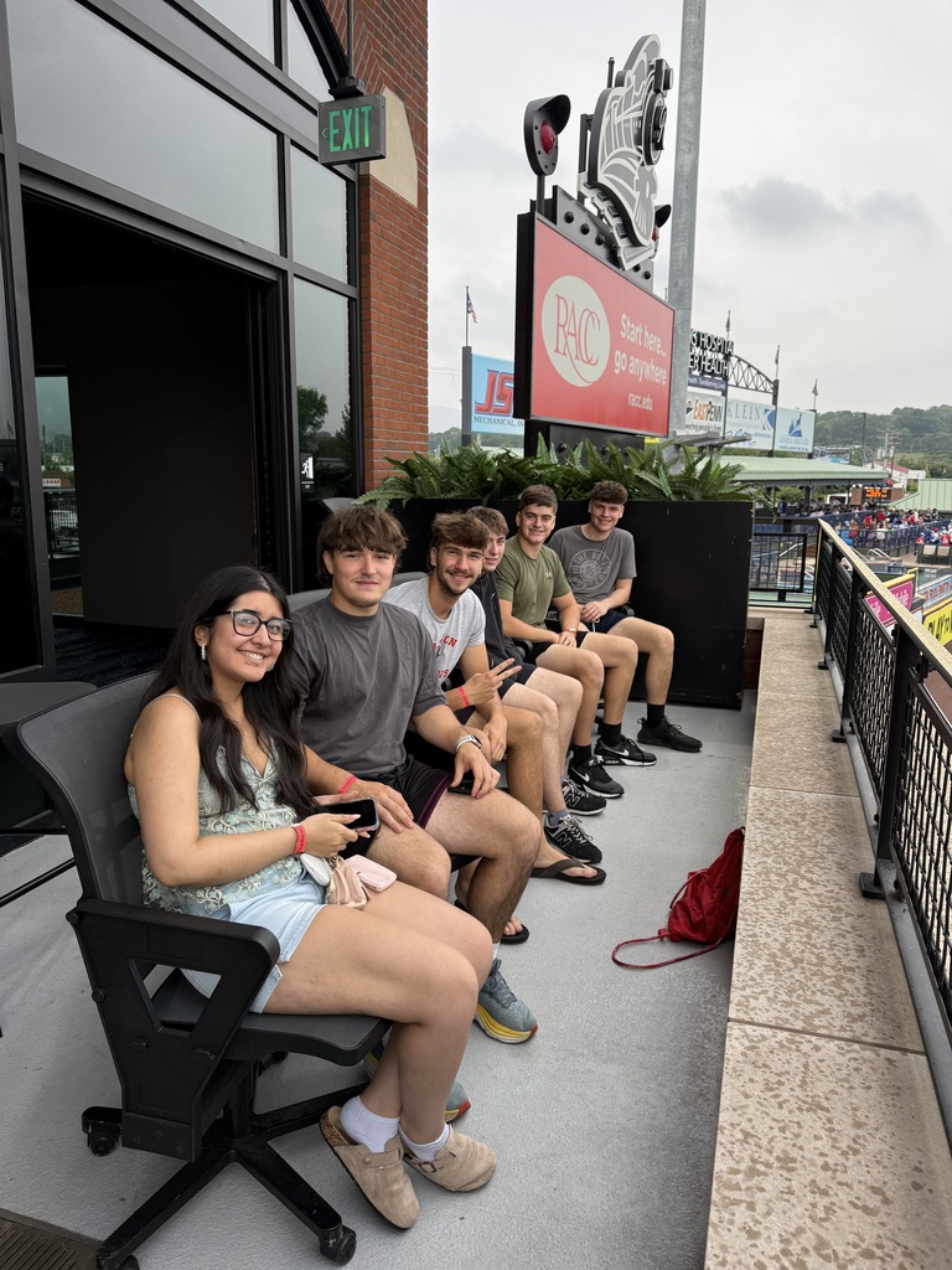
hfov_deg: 56.8
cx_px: 476
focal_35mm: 24
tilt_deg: -9.9
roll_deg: -0.5
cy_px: 635
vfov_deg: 71.6
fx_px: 880
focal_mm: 6.76
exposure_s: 1/575
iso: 100
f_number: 1.78
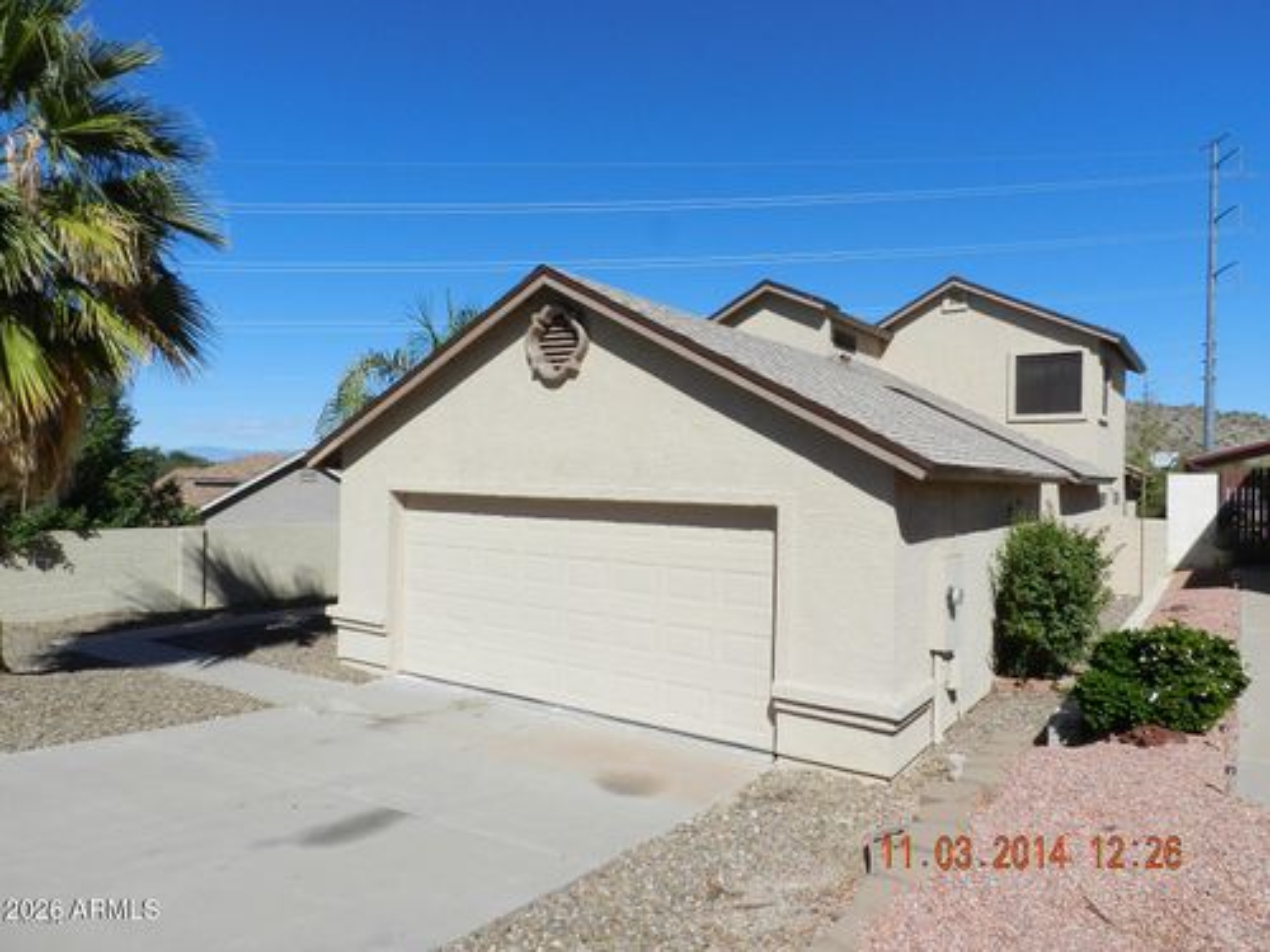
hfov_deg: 73.9
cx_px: 635
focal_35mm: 23
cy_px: 476
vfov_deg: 58.9
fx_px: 844
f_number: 5
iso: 160
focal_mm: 4
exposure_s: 1/1000
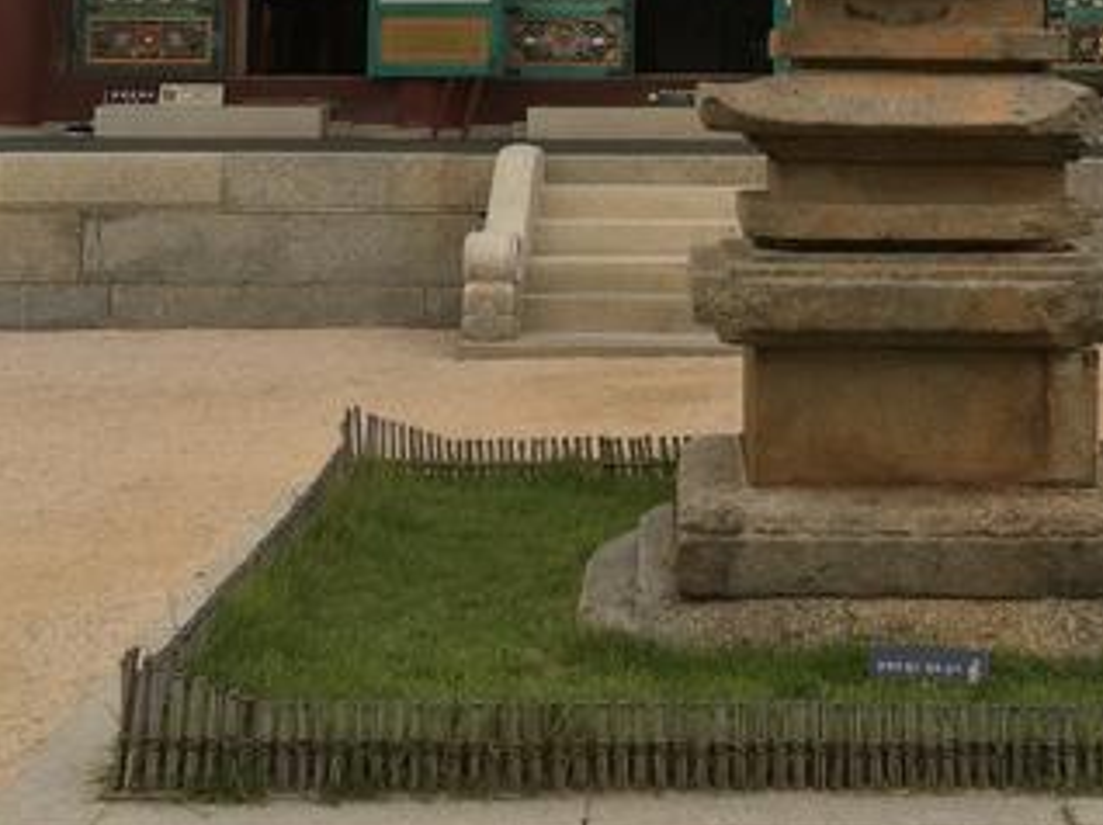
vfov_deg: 19.0
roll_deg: +0.6
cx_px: 770
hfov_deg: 26.5
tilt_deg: +7.8
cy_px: -170
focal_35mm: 73
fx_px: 2324
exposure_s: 1/167
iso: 25
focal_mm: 4.15
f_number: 2.2
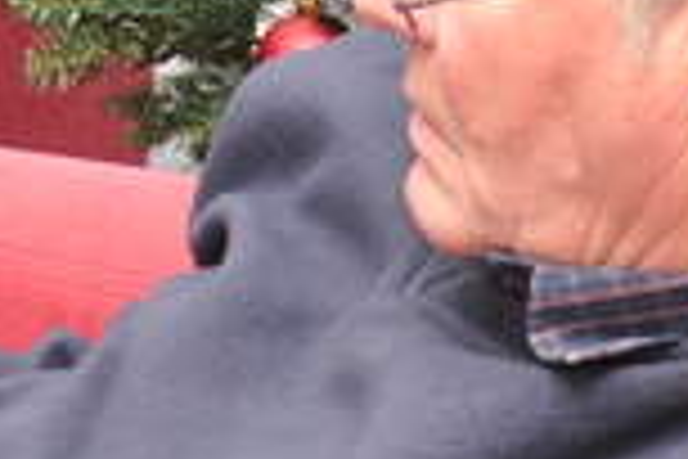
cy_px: 106
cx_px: -184
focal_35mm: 282
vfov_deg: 4.9
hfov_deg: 7.2
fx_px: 5391
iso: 640
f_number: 5.6
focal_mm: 45
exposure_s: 1/60
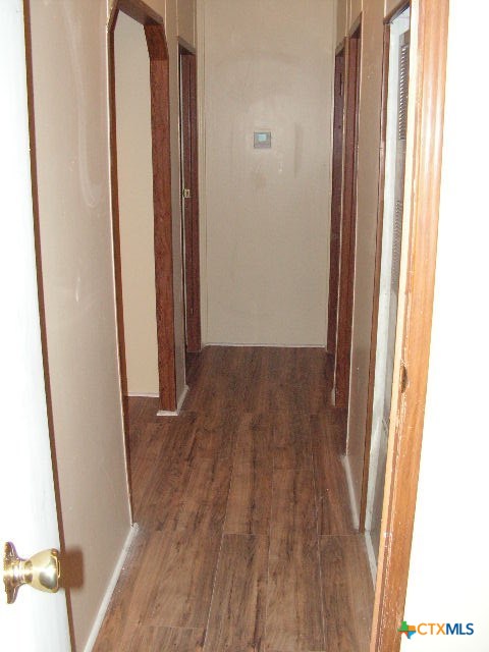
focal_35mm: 36
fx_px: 678
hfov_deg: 39.7
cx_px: 244
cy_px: 326
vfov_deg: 51.4
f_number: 3.2
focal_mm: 6
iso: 160
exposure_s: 1/40
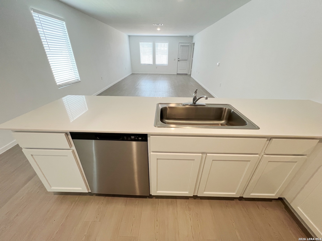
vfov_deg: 89.9
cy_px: 120
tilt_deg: -27.6
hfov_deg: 106.2
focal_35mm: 13
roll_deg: -0.9
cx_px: 161
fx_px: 121
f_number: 1.8
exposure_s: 1/120
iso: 200
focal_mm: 1.57
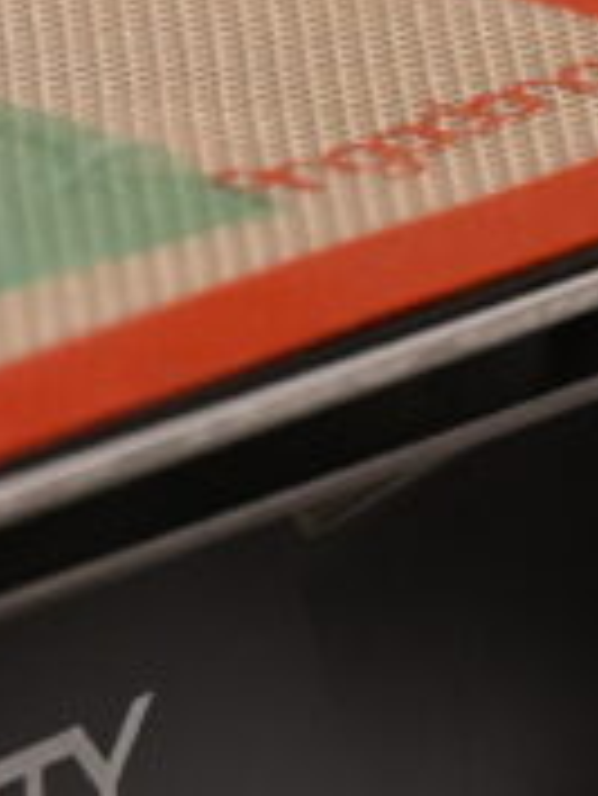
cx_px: -913
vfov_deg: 3.0
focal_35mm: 658
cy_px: -1102
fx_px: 15138
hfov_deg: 2.2
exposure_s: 1/125
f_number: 3
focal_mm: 105
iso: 560
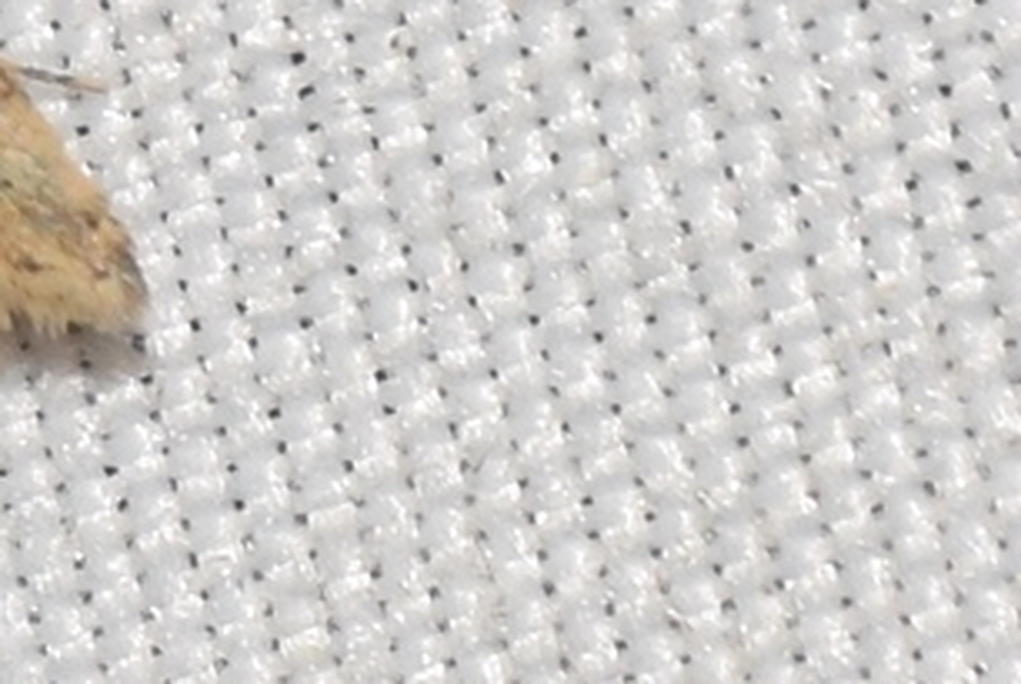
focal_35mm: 657
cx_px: -395
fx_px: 18660
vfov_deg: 2.1
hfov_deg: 3.1
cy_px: -137
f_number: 13
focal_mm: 140
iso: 100
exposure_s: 1/160
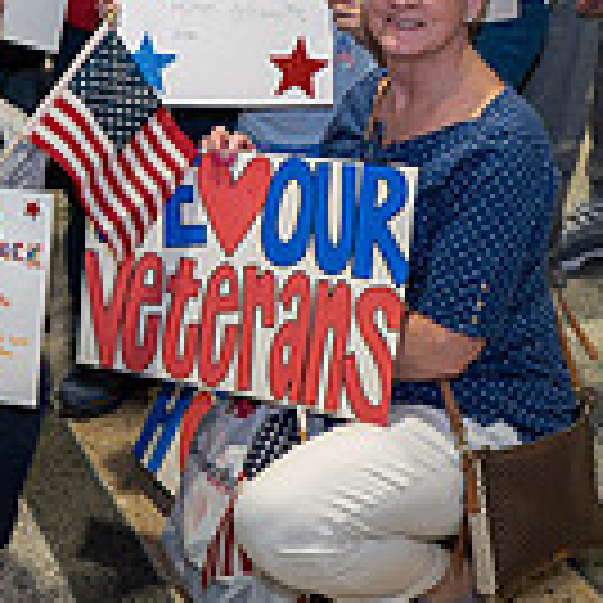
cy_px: 94
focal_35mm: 88
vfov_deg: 19.5
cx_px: 54
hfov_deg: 19.3
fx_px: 1734
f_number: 4.5
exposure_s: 1/50
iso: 800
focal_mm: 24
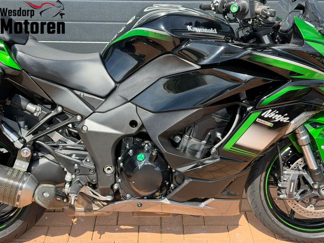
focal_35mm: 48
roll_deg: +0.5
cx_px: 162
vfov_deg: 30.3
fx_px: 449
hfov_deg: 39.7
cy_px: 122
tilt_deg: -25.0
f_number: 1.78
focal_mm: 6.76
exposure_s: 1/1543
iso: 100
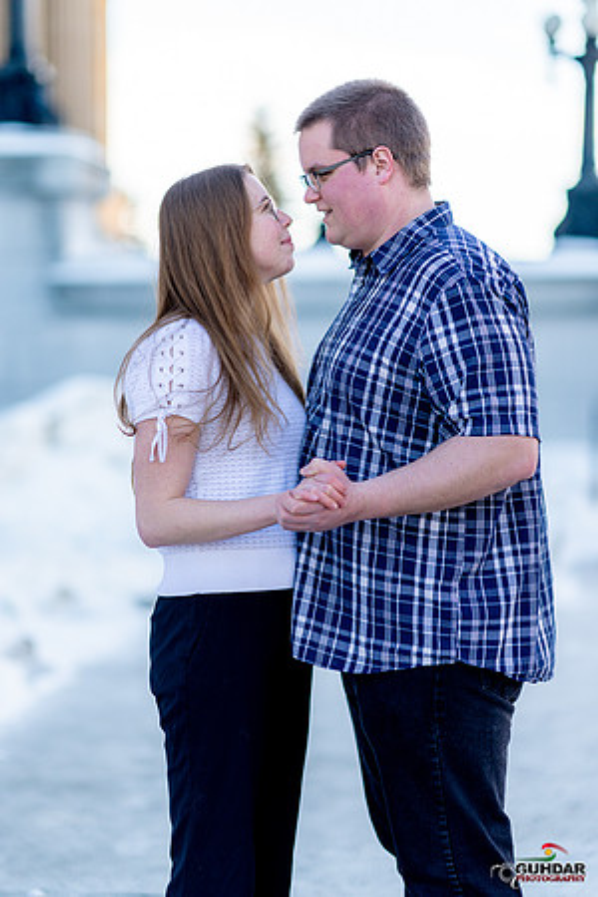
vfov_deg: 23.9
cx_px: 299
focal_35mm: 85
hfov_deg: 16.1
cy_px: 448
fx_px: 2118
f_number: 1.4
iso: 100
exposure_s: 1/1600
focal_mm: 85
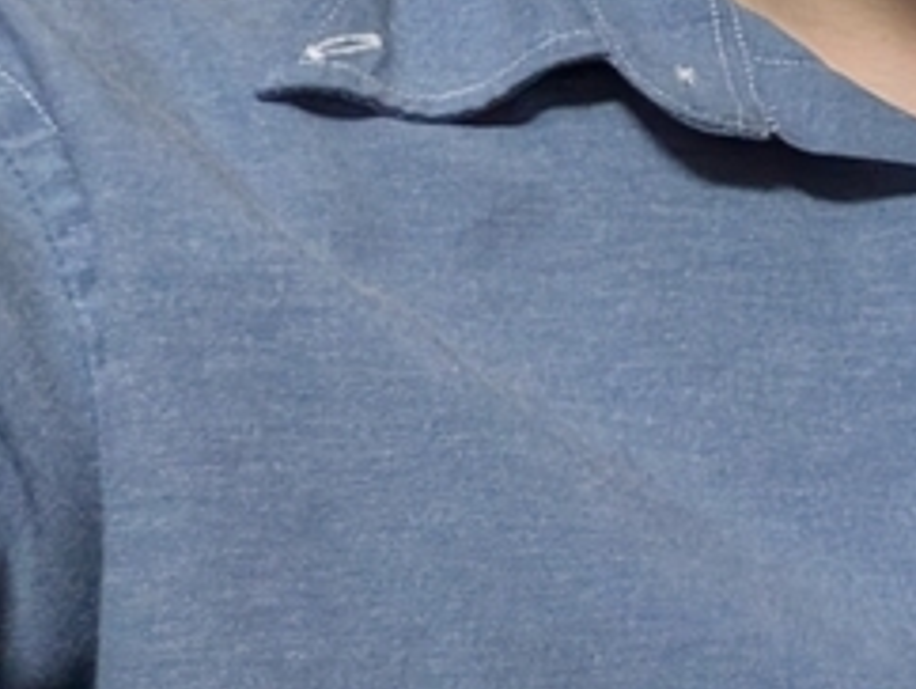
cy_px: -322
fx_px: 2755
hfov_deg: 14.8
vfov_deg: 13.5
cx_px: 1930
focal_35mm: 104
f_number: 2.2
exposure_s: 1/50
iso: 300
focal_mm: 2.74
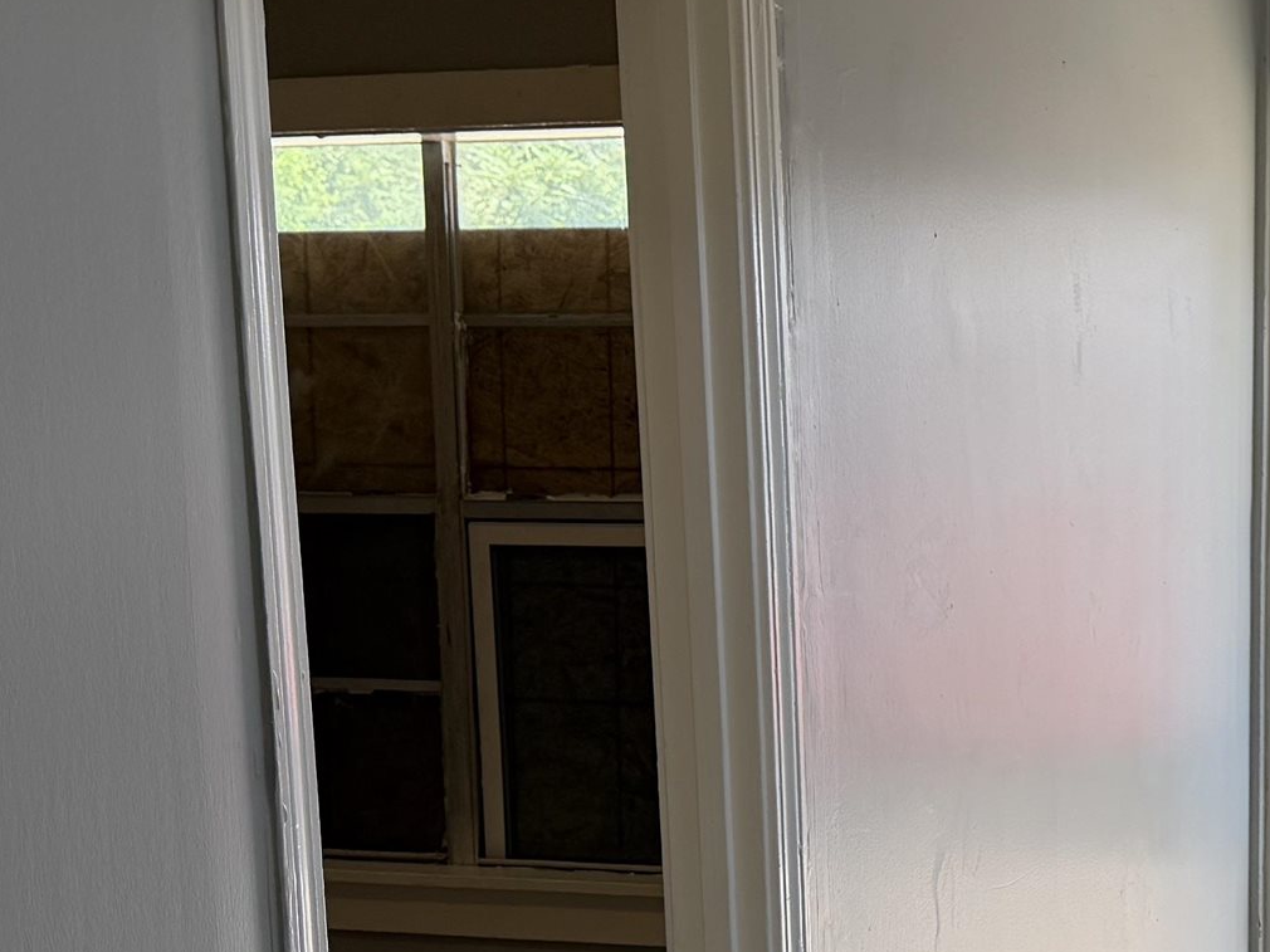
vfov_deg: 19.6
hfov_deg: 25.8
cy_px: 929
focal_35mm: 73
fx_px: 2678
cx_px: 1148
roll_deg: +0.9
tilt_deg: -9.5
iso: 80
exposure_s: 1/322
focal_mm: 6.76
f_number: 1.78
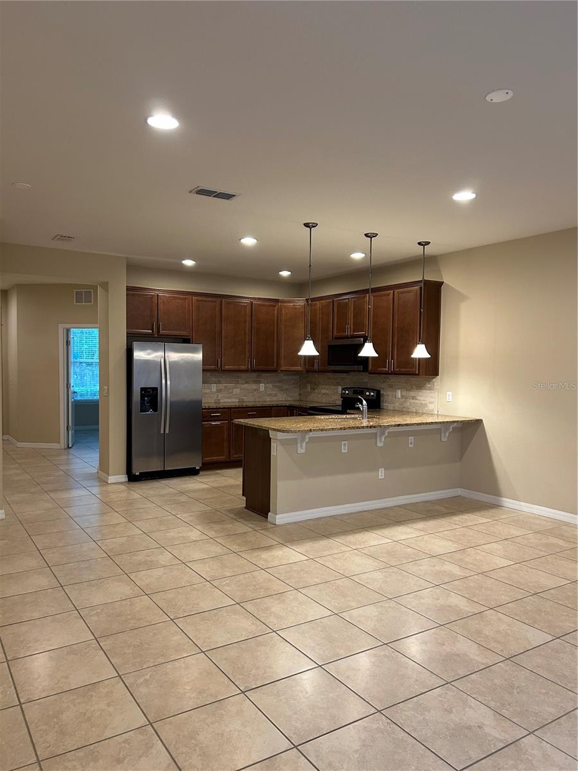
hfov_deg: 53.1
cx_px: 289
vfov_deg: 67.3
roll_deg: -1.3
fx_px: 579
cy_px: 386
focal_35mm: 26
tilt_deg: -0.7
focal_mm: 5.7
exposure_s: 1/60
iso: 160
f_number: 1.5
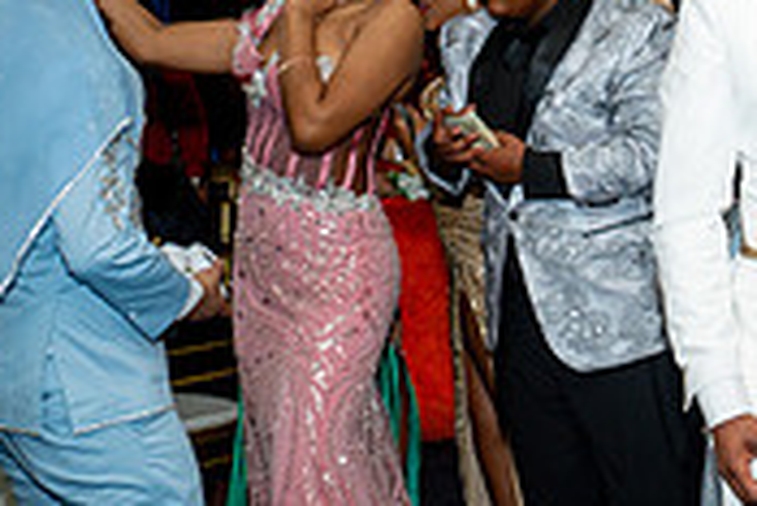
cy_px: 322
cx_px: 1017
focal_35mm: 93
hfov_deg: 19.9
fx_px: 1957
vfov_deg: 14.7
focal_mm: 28
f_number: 3.5
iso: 400
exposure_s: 1/125
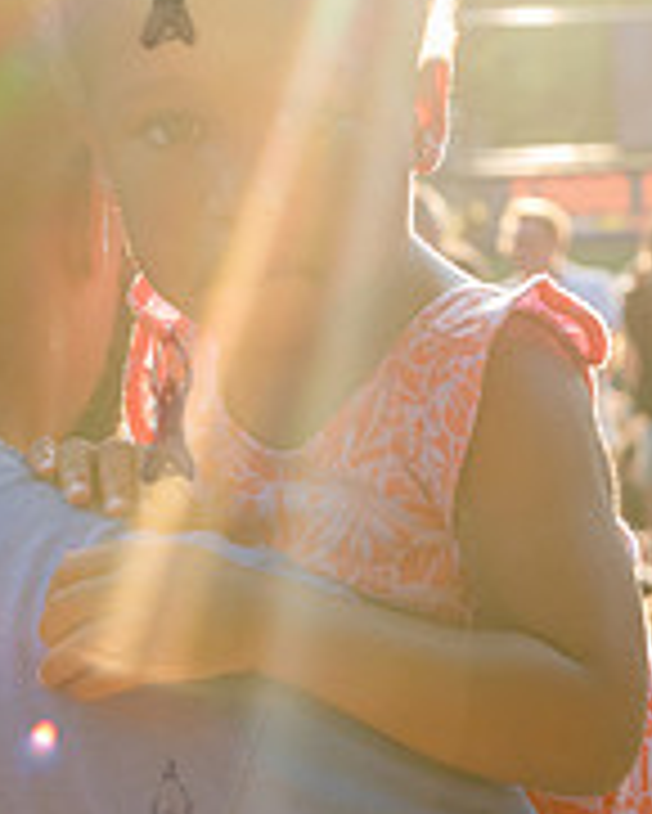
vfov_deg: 9.2
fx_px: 5085
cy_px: 403
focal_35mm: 211
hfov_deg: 7.3
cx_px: 166
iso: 1000
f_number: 7.1
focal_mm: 70
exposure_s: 1/250
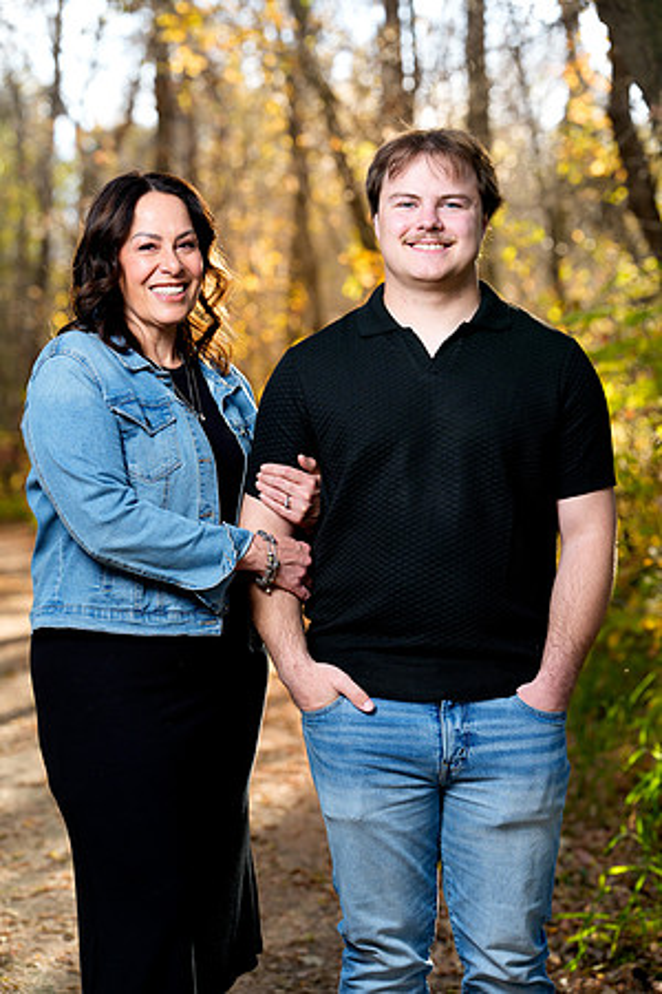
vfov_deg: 23.9
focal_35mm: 85
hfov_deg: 16.1
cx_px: 331
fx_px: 2344
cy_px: 497
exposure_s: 1/160
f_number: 3.5
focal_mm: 85
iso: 400
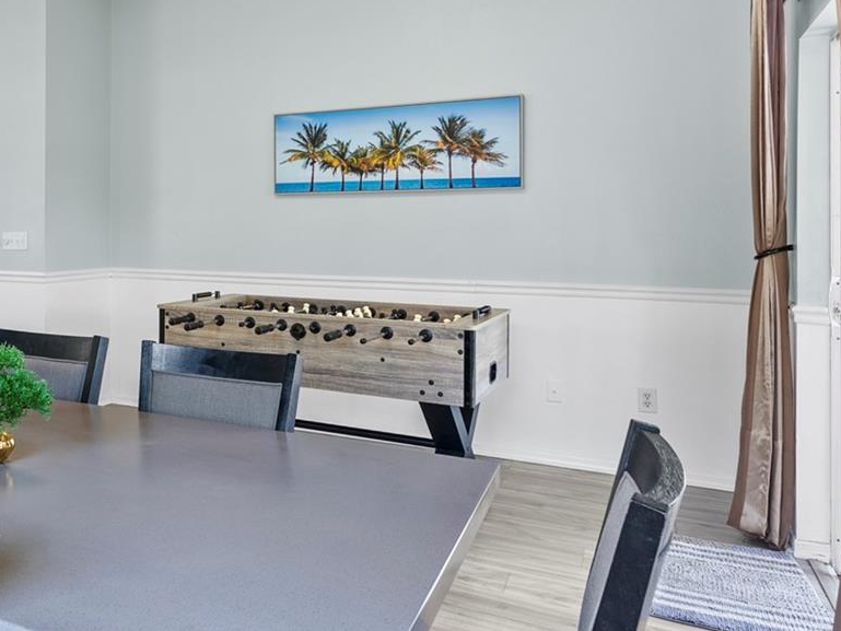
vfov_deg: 43.7
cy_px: 229
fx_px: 778
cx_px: 138
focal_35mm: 32
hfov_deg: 52.2
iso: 400
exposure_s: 1/4
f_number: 8
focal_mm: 16
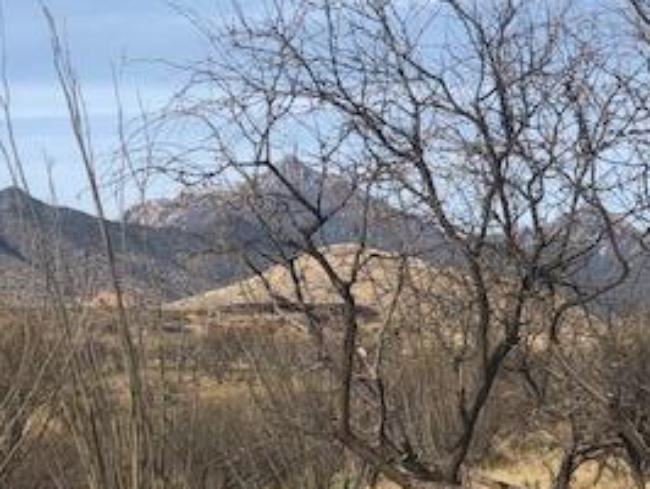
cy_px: 330
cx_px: 227
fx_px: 2575
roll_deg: -3.9
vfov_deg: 10.8
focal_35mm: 137
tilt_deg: +0.4
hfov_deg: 14.4
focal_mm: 6.6
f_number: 2.8
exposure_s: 1/607
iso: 20
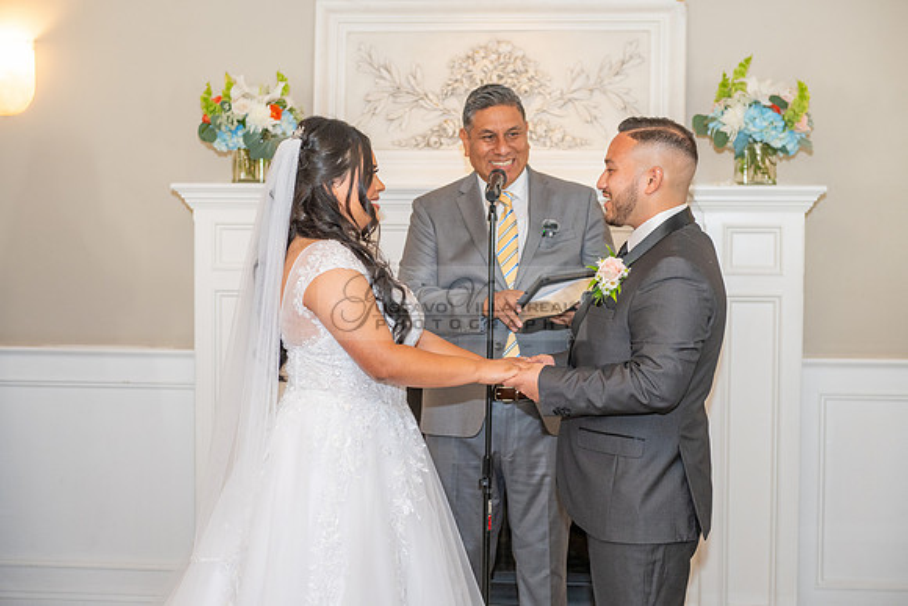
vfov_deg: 19.5
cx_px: 454
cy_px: 303
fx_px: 1766
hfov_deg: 28.8
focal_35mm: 70
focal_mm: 70
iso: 1250
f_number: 3.5
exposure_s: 1/200
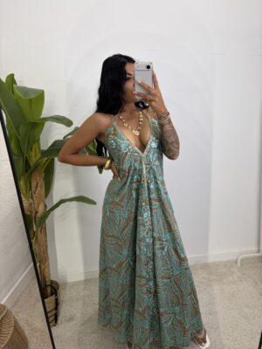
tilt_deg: -34.2
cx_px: 131
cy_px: 174
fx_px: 262
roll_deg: +4.2
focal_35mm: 26
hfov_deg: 53.1
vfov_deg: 67.3
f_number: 1.6
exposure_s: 1/112
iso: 64
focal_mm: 5.96
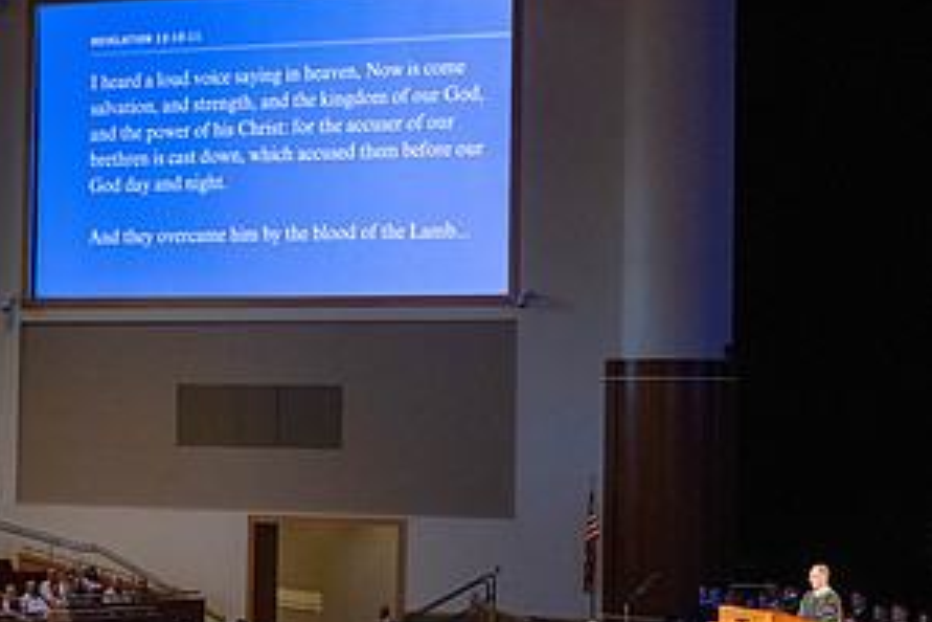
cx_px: 468
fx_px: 2744
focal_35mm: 106
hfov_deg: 19.3
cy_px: 292
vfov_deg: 12.9
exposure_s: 1/160
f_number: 2.8
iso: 2000
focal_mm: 70
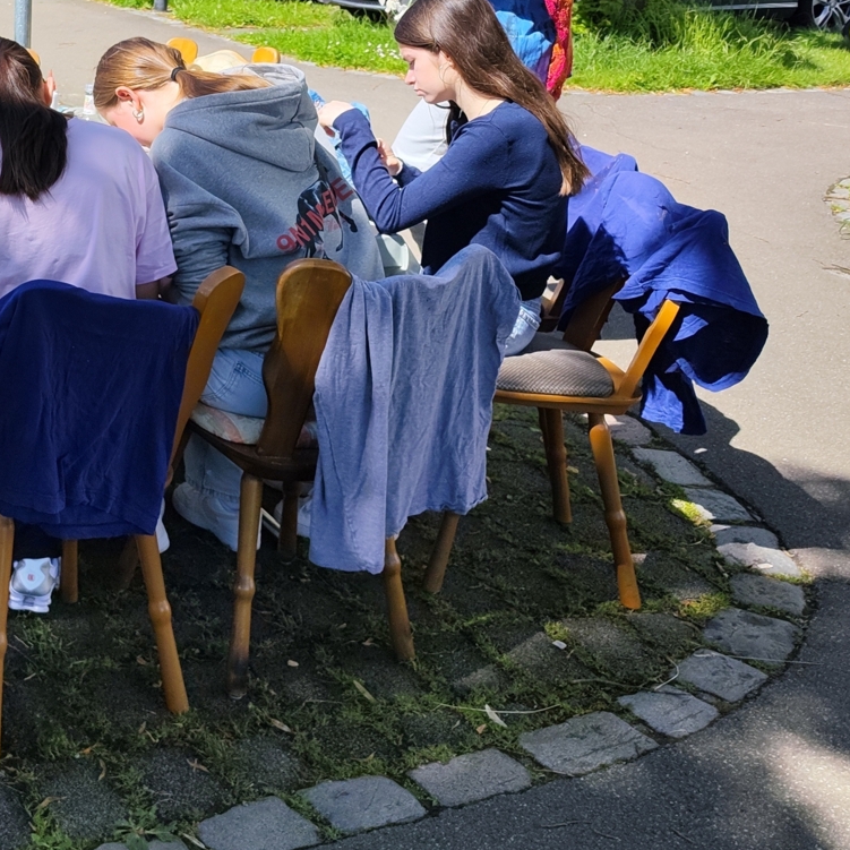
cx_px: -77
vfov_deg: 31.8
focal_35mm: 52
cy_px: 155
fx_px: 1445
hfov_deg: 29.6
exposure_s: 1/1879
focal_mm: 7.01
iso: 100
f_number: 1.69
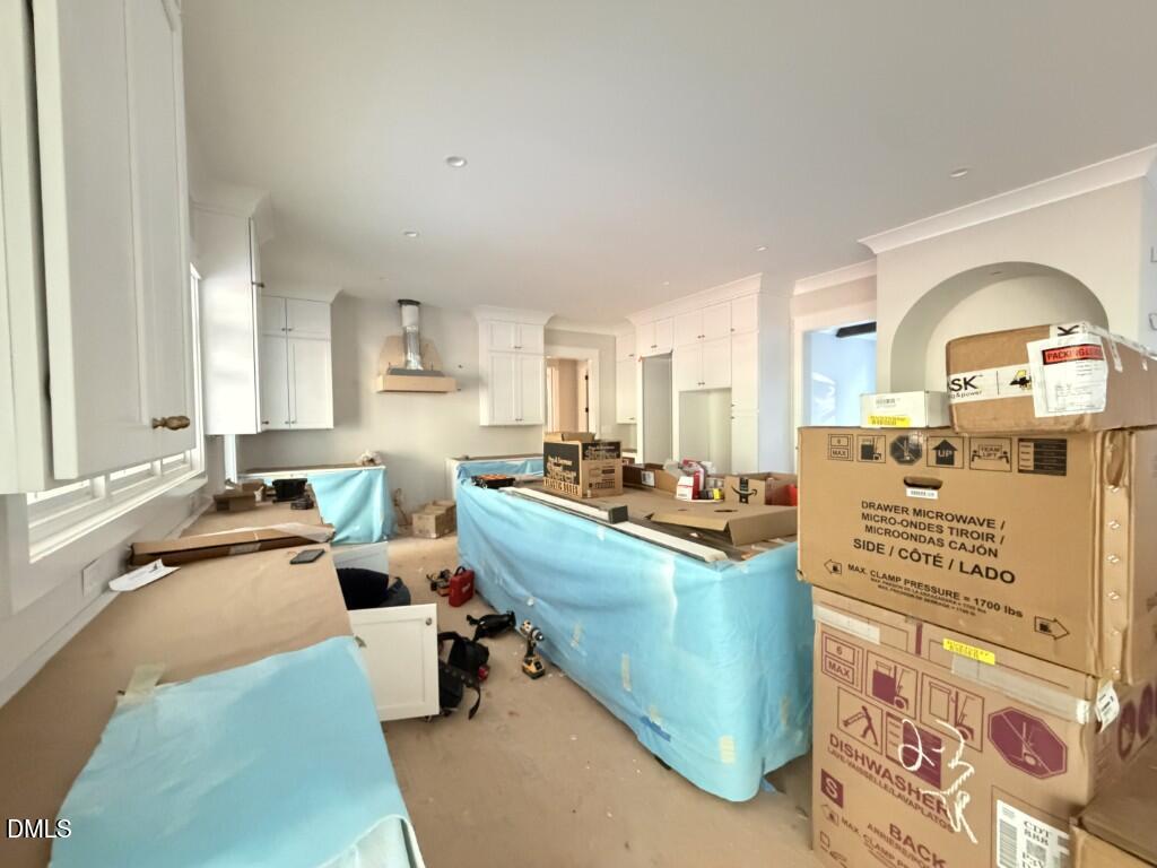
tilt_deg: -1.3
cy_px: 434
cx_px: 578
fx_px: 468
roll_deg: +1.2
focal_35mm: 14
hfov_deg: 102.1
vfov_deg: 85.7
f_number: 2.2
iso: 1600
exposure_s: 1/30
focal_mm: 2.22
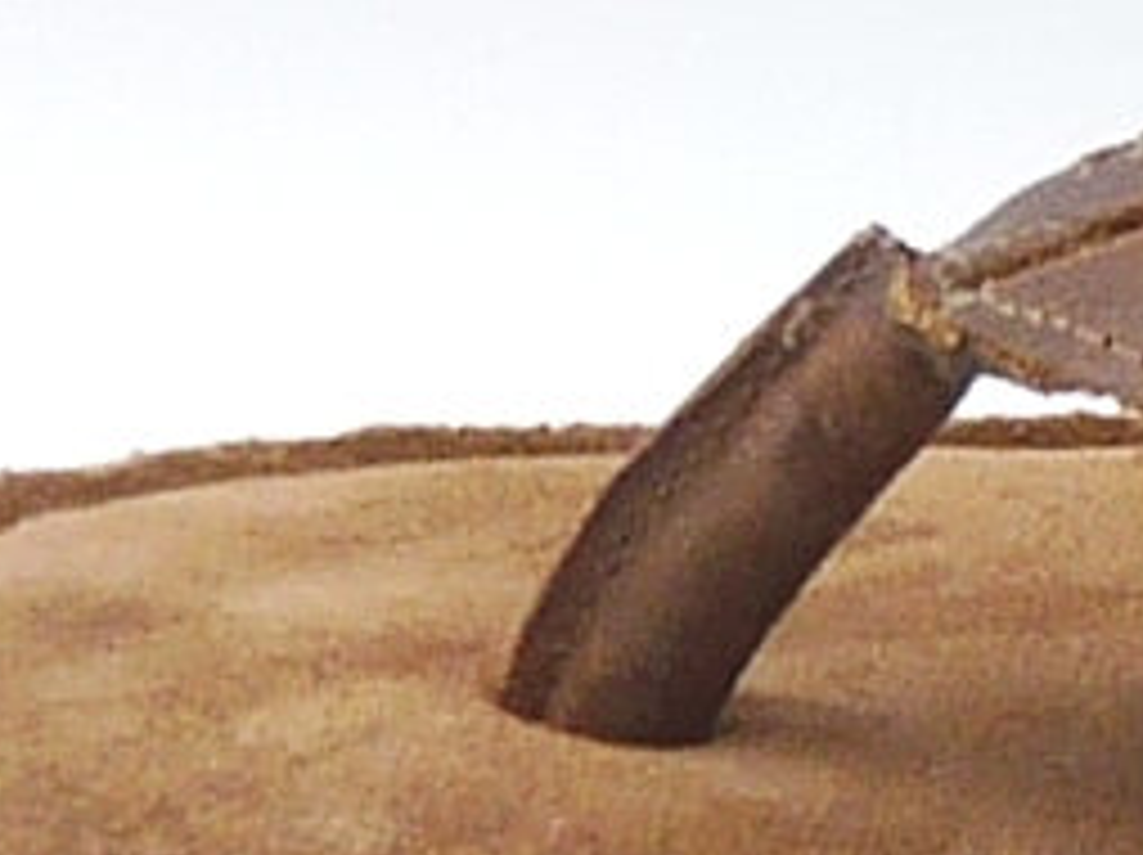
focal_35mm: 334
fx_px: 11018
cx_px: 2448
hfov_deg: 5.8
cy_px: 356
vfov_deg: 4.4
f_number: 4
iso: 100
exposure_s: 1/125
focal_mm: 5.4
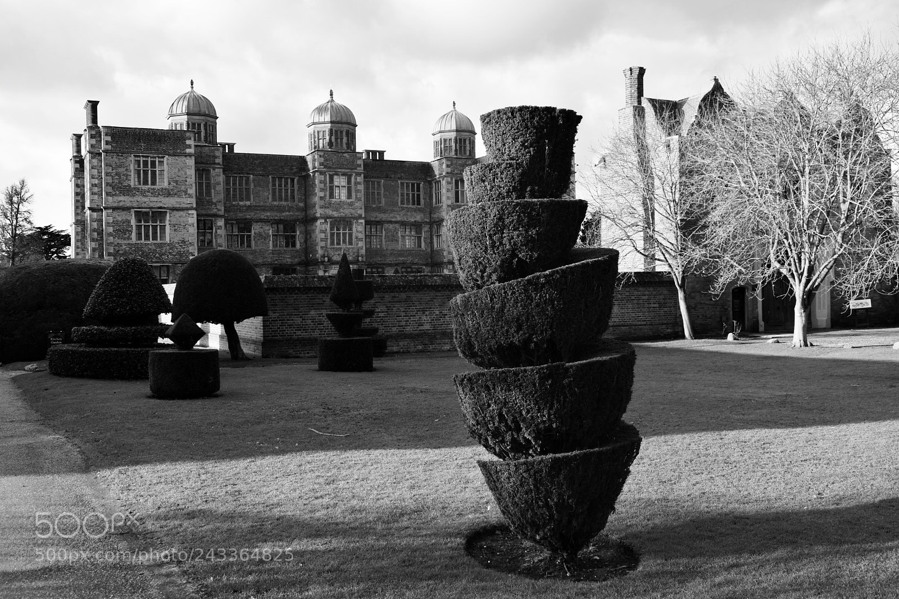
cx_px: 450
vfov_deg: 36.9
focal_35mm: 36
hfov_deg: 53.1
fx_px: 899
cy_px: 300
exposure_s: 1/160
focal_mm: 24
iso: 100
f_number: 6.3
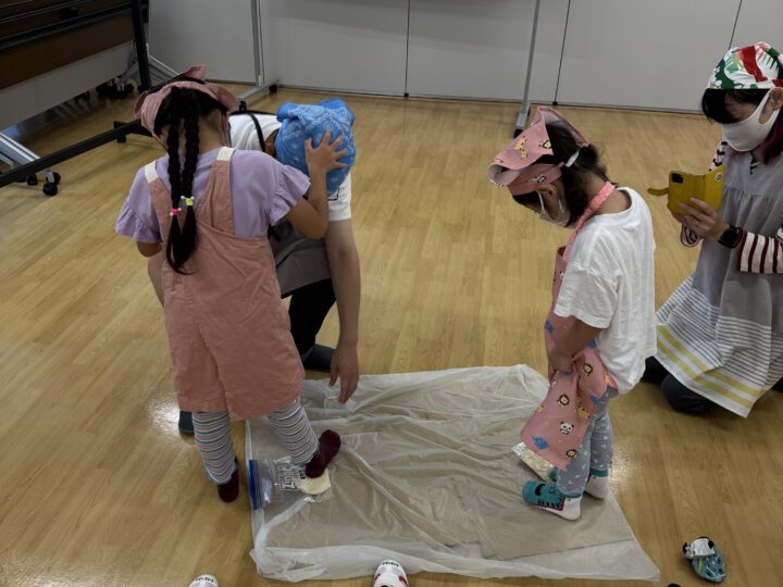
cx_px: 392
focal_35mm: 24
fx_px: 543
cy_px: 294
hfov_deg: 71.6
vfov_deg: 56.8
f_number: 1.78
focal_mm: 6.76
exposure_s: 1/121
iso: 64
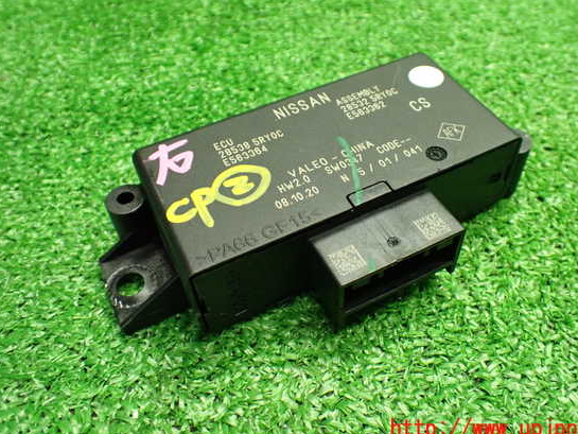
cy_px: 204
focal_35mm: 33
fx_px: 551
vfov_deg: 42.9
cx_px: 312
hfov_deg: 55.3
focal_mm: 5.4
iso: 800
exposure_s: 1/80
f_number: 2.3
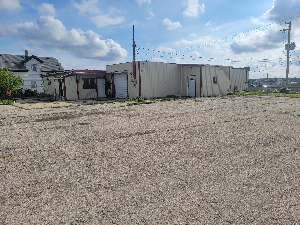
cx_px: 150
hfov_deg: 71.6
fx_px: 208
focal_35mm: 24
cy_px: 112
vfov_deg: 56.8
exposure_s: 1/2151
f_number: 1.8
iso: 16
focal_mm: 6.7
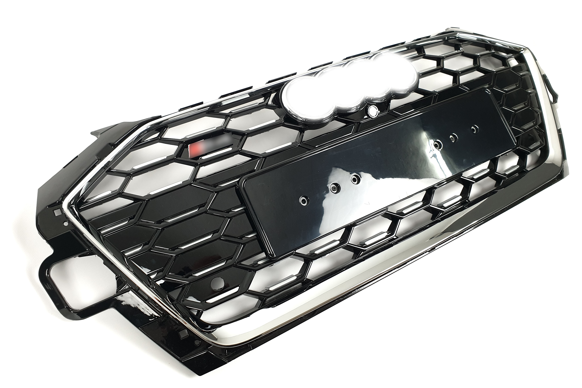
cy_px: 181
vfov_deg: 46.4
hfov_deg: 65.5
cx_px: 291
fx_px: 453
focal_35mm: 28
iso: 160
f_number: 2.4
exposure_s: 1/50
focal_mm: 4.3
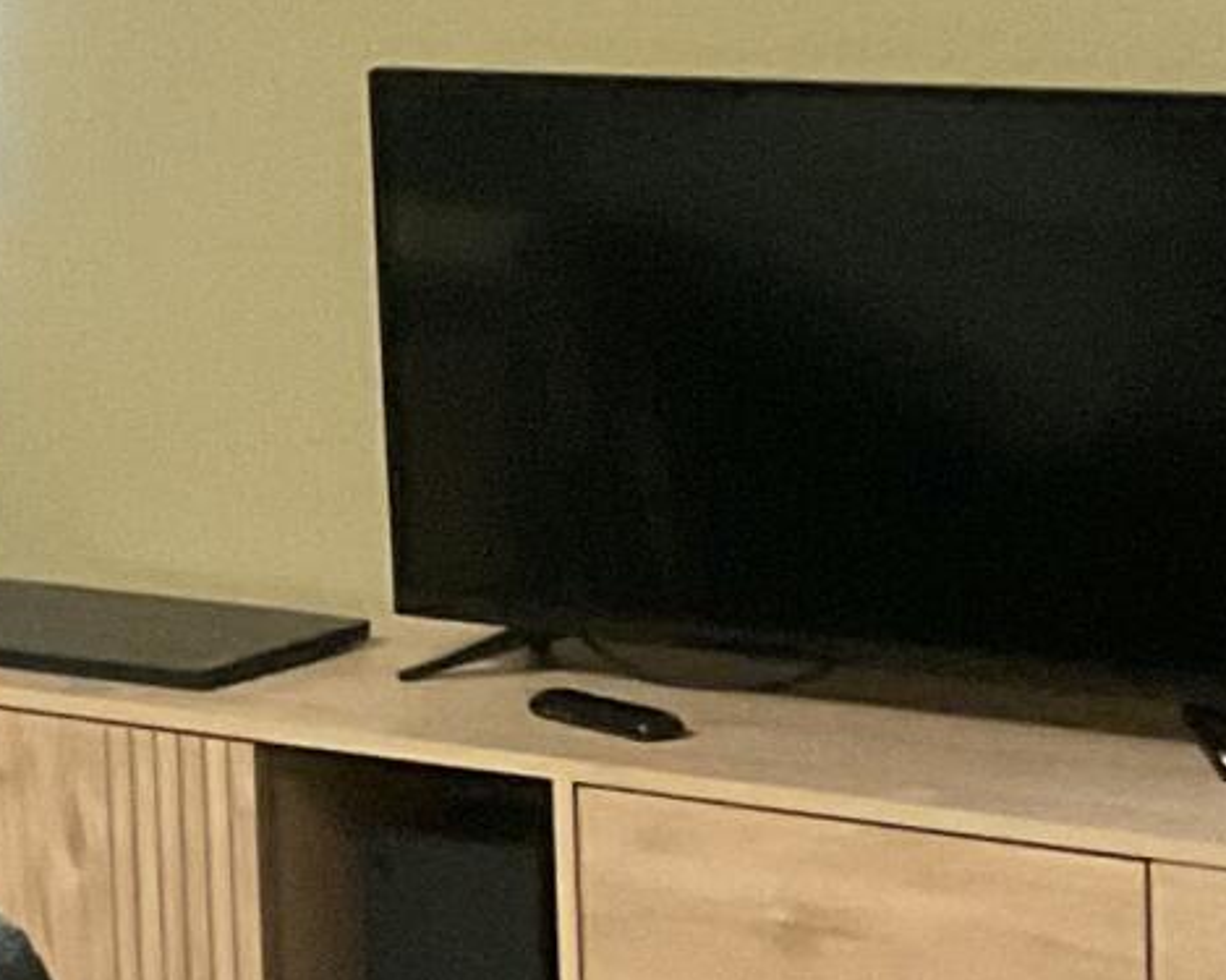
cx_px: -1639
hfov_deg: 9.6
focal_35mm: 181
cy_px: 212
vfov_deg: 8.5
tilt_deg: -6.1
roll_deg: +1.4
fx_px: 6566
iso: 125
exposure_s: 1/60
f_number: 1.8
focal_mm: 3
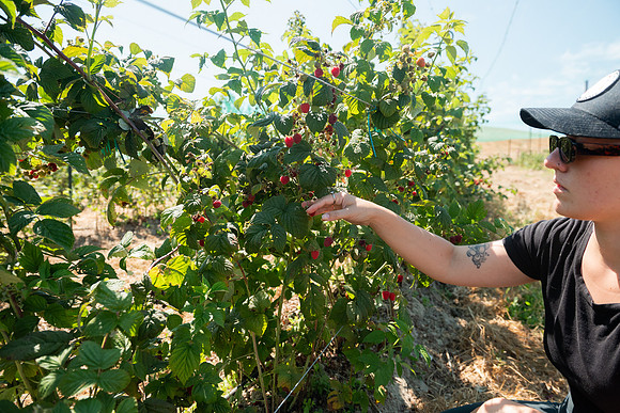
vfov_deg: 53.2
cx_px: 310
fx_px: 413
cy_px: 206
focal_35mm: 24
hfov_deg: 73.7
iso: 500
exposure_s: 1/1250
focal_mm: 24
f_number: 4
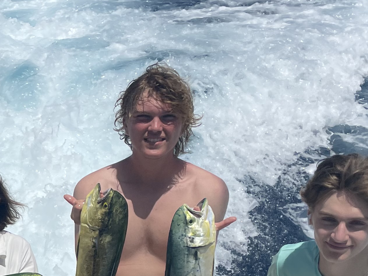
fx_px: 882
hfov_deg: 22.0
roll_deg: +1.9
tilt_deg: -38.3
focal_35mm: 83
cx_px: -61
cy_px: 340
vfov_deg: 16.9
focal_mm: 4.2
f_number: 1.6
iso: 32
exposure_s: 1/9804
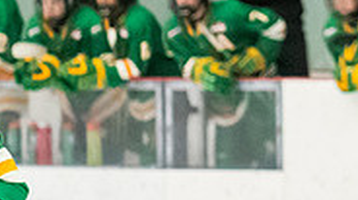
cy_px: 350
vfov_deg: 1.8
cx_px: -240
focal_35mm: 690
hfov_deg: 3.1
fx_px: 6542
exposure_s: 1/800
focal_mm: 105
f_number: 2.8
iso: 3200
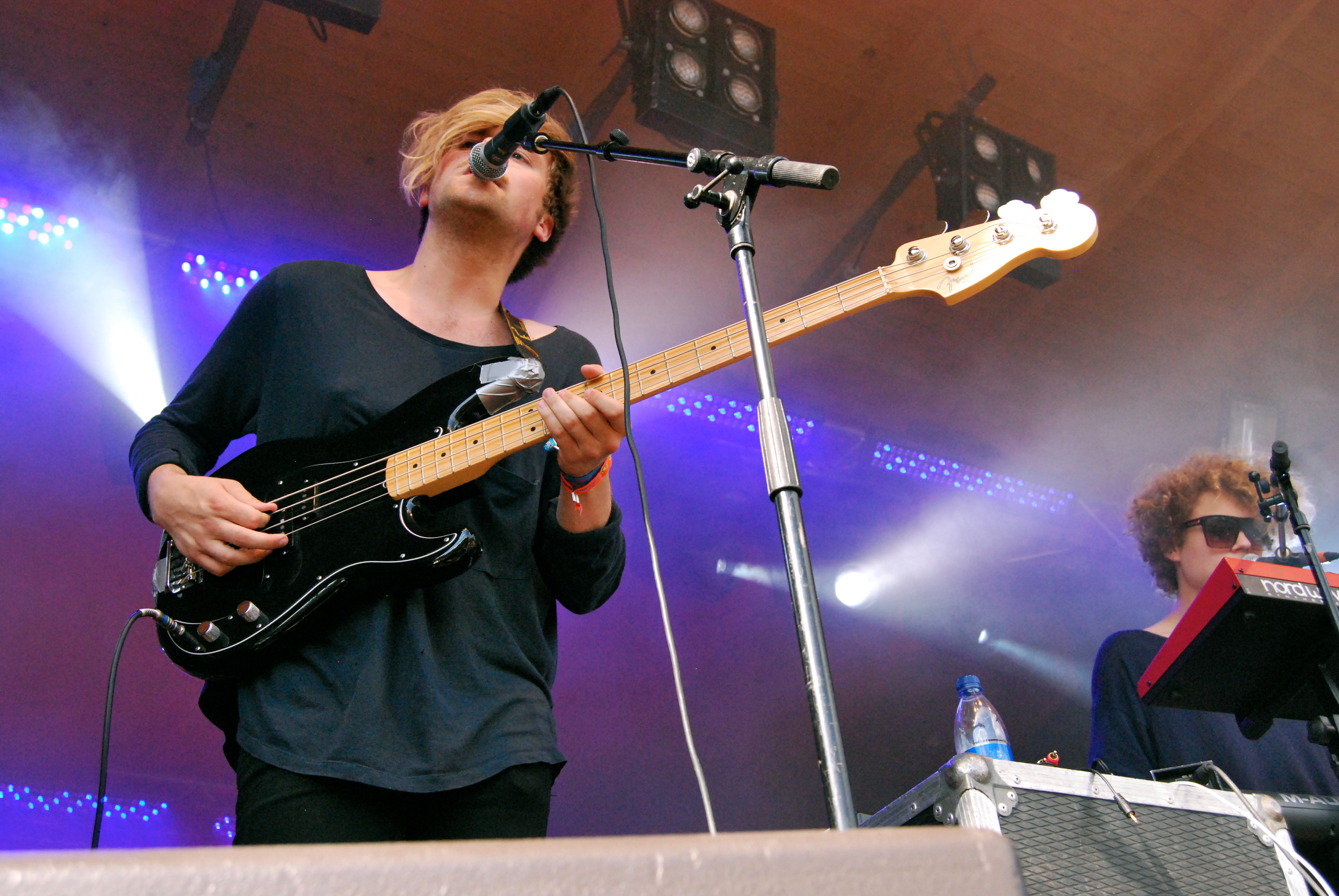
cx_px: 670
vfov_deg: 32.0
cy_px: 448
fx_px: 1564
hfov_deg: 46.3
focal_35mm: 42
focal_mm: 28
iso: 1600
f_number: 6.3
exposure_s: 1/1000
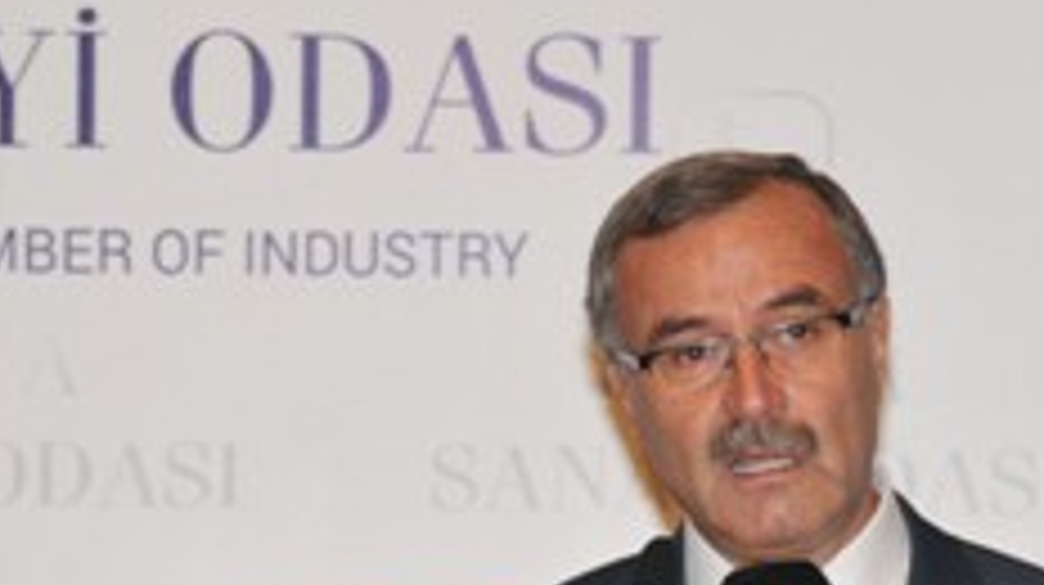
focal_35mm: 607
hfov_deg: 3.6
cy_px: 353
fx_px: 16788
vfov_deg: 2.0
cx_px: 662
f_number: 6.3
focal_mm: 140
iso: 640
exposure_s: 1/60
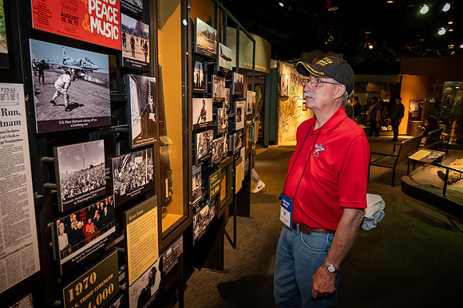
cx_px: 232
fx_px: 308
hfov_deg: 73.8
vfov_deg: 53.1
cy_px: 154
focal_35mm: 24
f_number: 5.6
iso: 9000
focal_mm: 24
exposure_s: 1/50
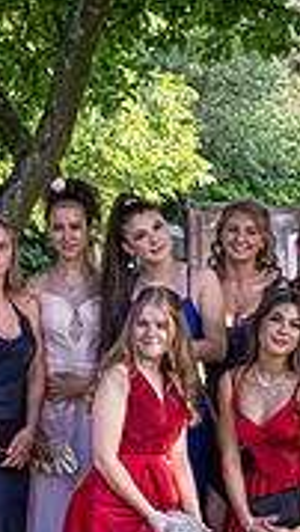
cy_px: 355
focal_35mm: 122
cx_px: 261
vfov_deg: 17.5
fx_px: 1721
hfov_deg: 9.9
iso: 100
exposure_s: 1/30
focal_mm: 24.3
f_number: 5.6
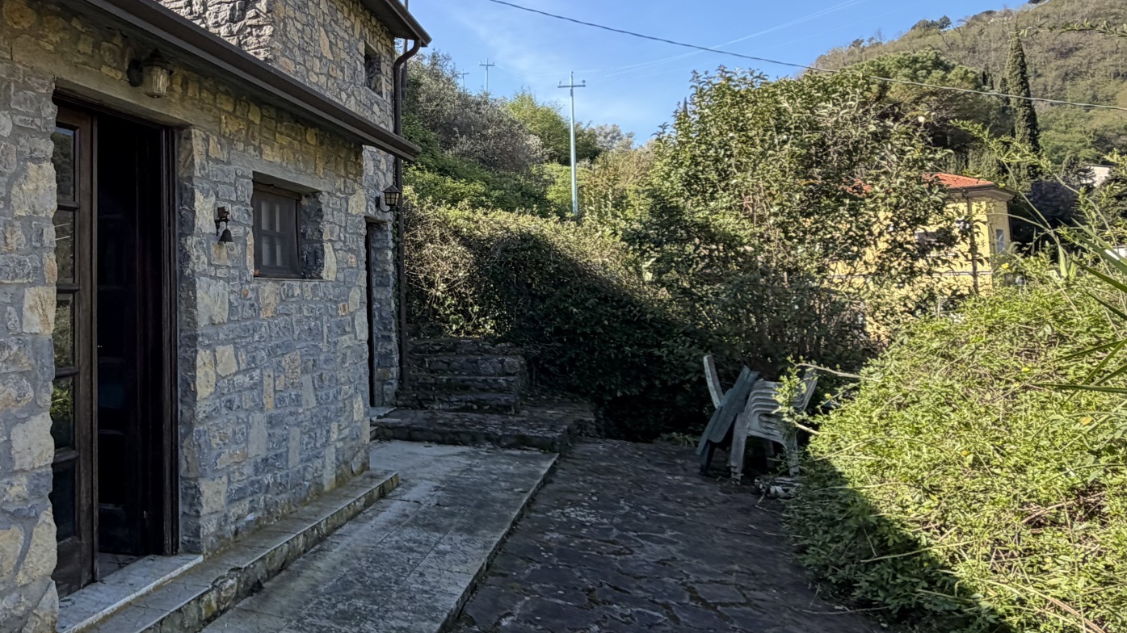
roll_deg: +0.8
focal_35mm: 28
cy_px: 242
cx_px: 290
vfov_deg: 41.2
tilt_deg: +4.7
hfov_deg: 64.1
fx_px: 837
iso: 50
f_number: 2.2
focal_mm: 2.22
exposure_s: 1/502
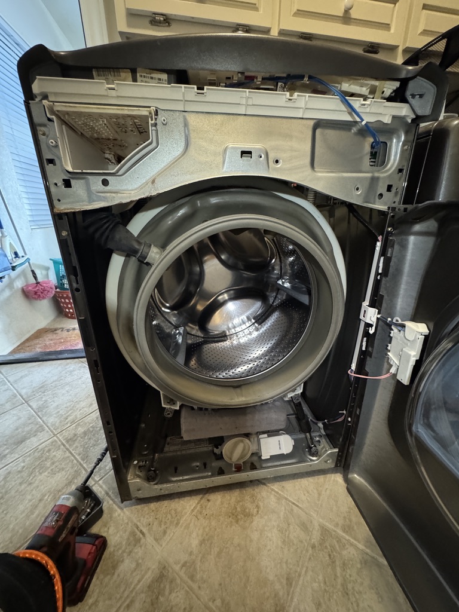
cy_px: 306
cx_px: 230
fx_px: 248
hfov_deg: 85.7
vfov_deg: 102.1
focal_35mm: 14
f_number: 2.2
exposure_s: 1/30
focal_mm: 2.22
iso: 1250
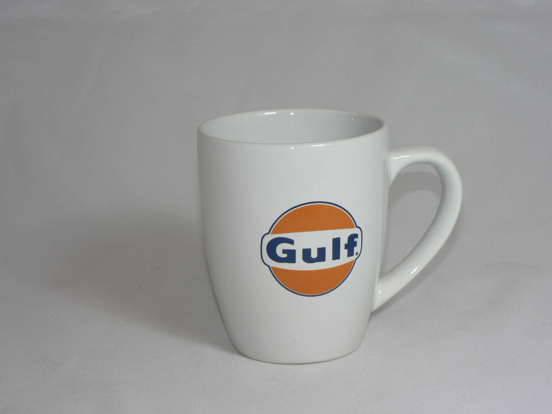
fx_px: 1371
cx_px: 276
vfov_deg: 17.2
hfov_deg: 22.8
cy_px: 207
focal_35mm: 86
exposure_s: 1/60
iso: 80
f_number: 3.2
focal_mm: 14.3
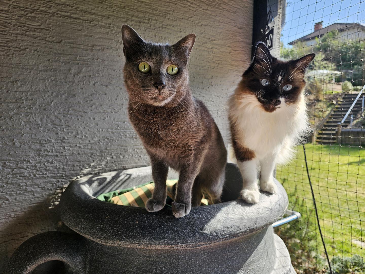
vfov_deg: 58.9
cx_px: 182
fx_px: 243
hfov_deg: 73.9
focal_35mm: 23
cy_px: 137
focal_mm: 6.3
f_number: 1.7
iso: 10
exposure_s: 1/144
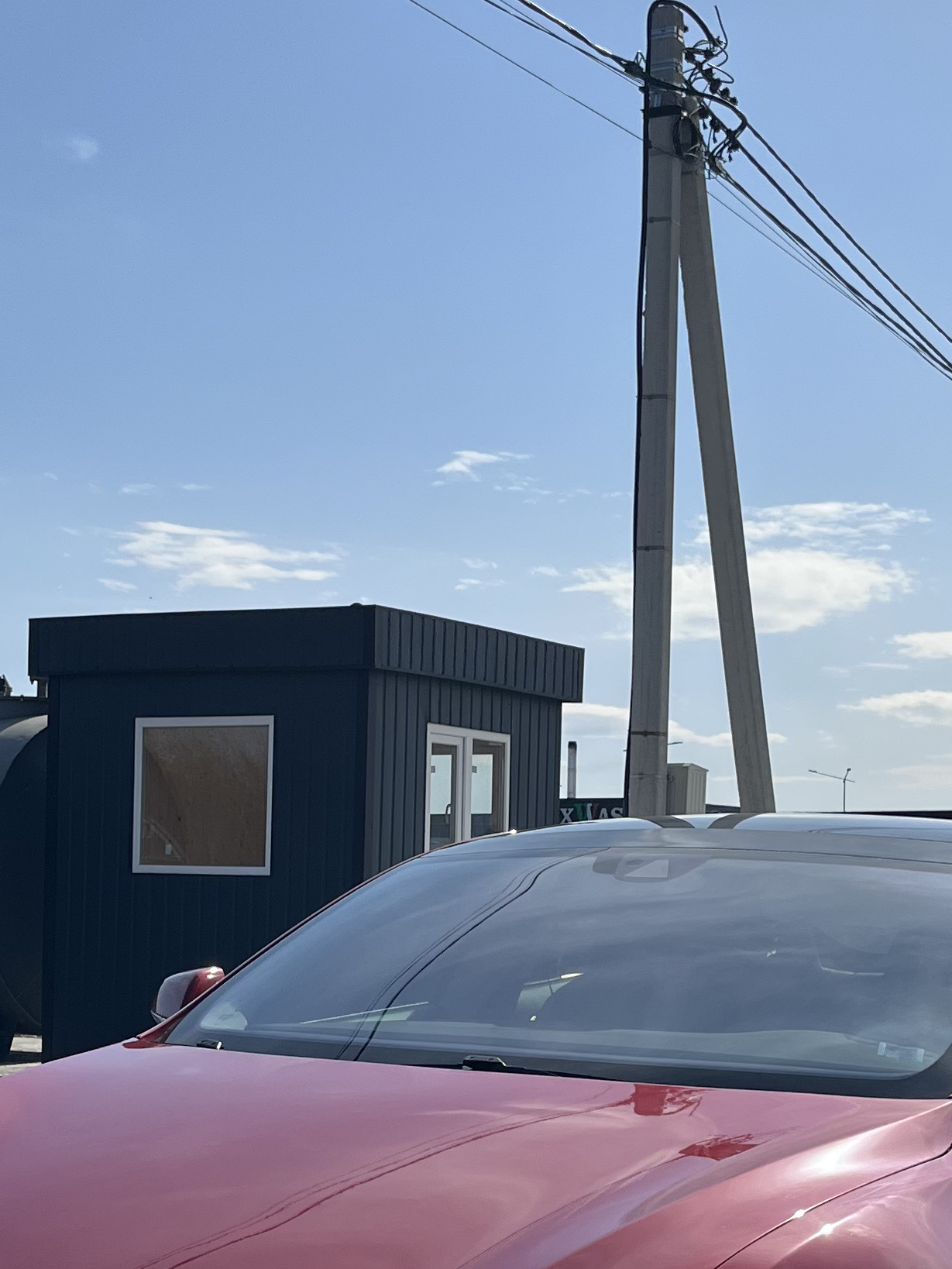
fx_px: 2346
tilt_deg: +0.2
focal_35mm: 64
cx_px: 456
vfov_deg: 29.9
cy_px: 889
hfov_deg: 22.9
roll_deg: +0.6
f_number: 1.6
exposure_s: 1/9091
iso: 50
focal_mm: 5.1
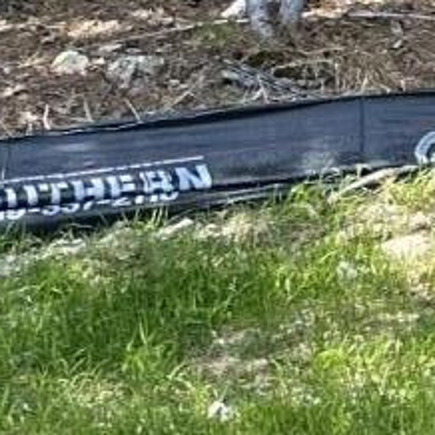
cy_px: -619
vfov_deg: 8.2
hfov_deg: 6.6
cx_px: 1904
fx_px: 2772
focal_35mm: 195
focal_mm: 6.86
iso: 80
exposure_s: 1/773
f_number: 1.78
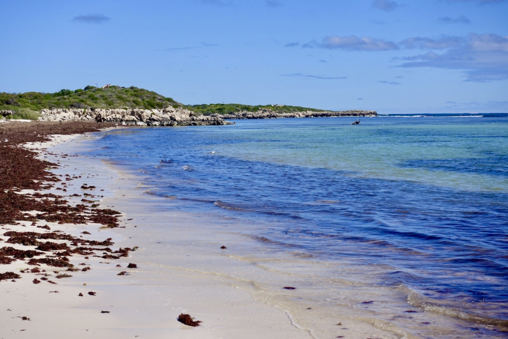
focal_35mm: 70
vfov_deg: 19.5
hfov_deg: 28.8
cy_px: 170
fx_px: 988
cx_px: 254
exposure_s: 1/125
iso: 125
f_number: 5.6
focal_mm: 25.7
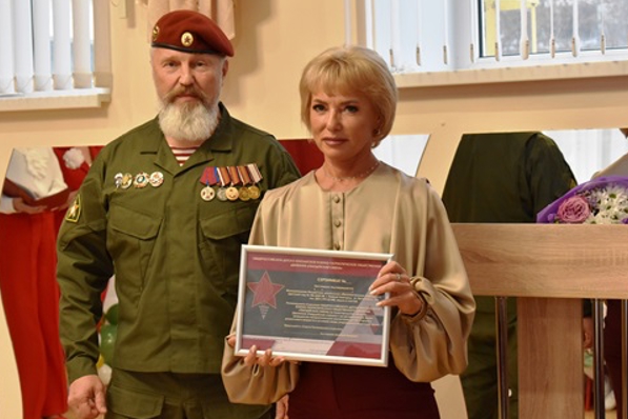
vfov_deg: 14.0
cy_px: 187
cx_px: 285
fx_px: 1709
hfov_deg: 20.8
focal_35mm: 98
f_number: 5.6
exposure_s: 1/125
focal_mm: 52
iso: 1600
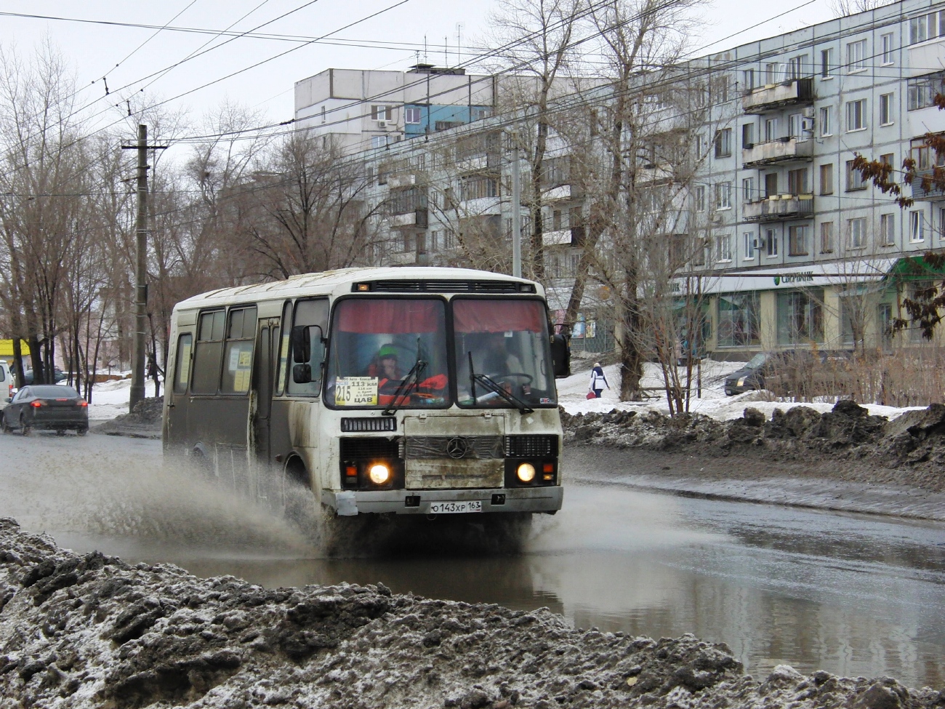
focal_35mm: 91
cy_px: 354
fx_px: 2484
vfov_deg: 16.2
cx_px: 472
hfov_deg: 21.5
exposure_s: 1/250
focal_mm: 16.1
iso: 100
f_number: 3.8
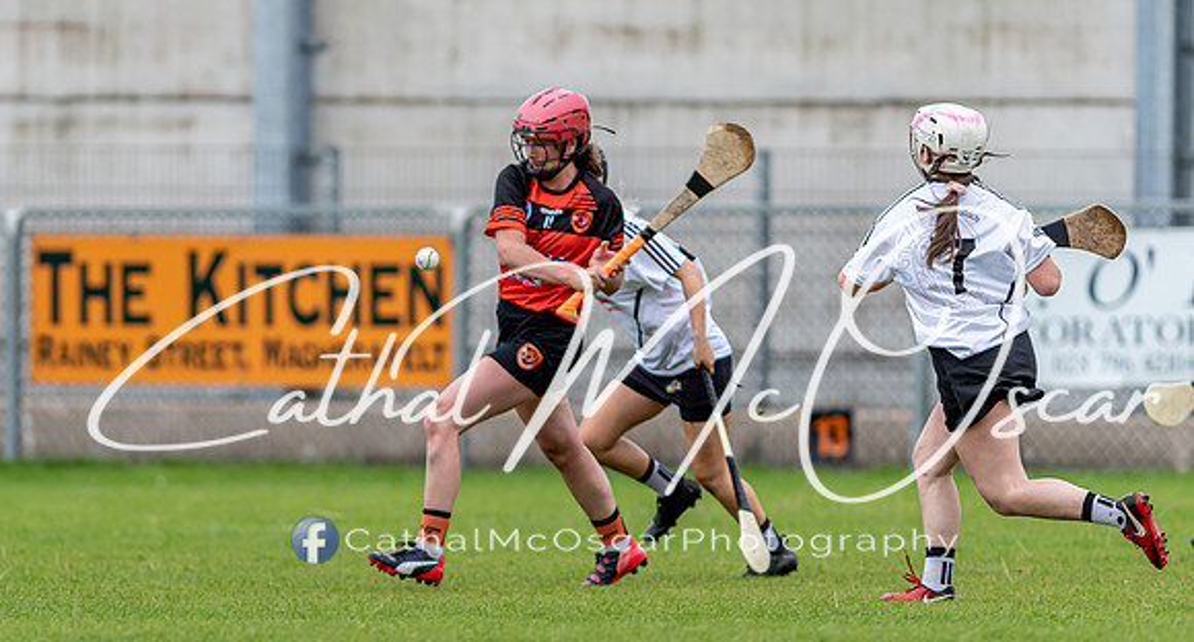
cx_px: 417
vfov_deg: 1.7
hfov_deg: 3.2
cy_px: 337
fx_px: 21151
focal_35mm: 675
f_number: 2.8
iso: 100
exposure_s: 1/1000
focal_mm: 300
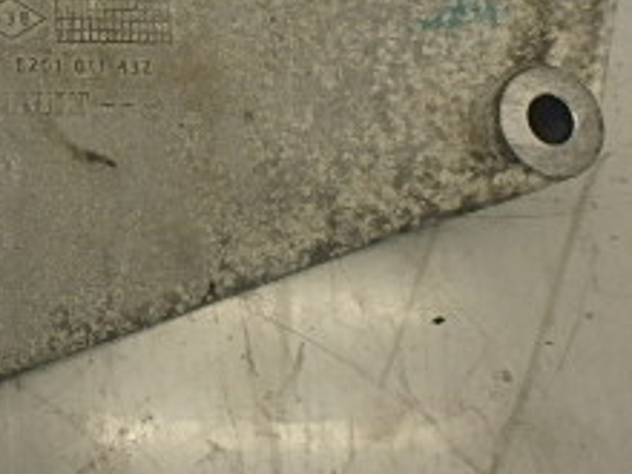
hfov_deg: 28.3
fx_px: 1114
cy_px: 118
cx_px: -89
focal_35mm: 61
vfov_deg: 23.8
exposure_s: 1/60
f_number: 3.5
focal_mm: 3.7
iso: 160
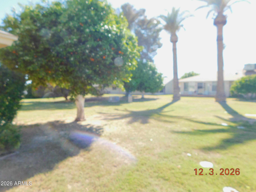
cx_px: 128
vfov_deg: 58.9
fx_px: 170
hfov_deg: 73.9
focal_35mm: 23
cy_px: 96
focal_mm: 4
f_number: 3
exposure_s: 1/500
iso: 125
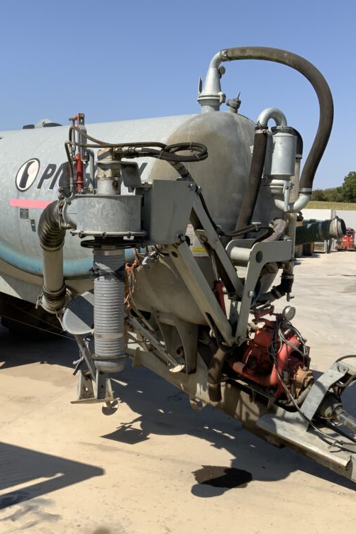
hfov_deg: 32.4
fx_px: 608
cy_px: 270
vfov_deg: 47.4
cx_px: 123
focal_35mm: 41
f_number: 1.8
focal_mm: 3
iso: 16
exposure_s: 1/2427
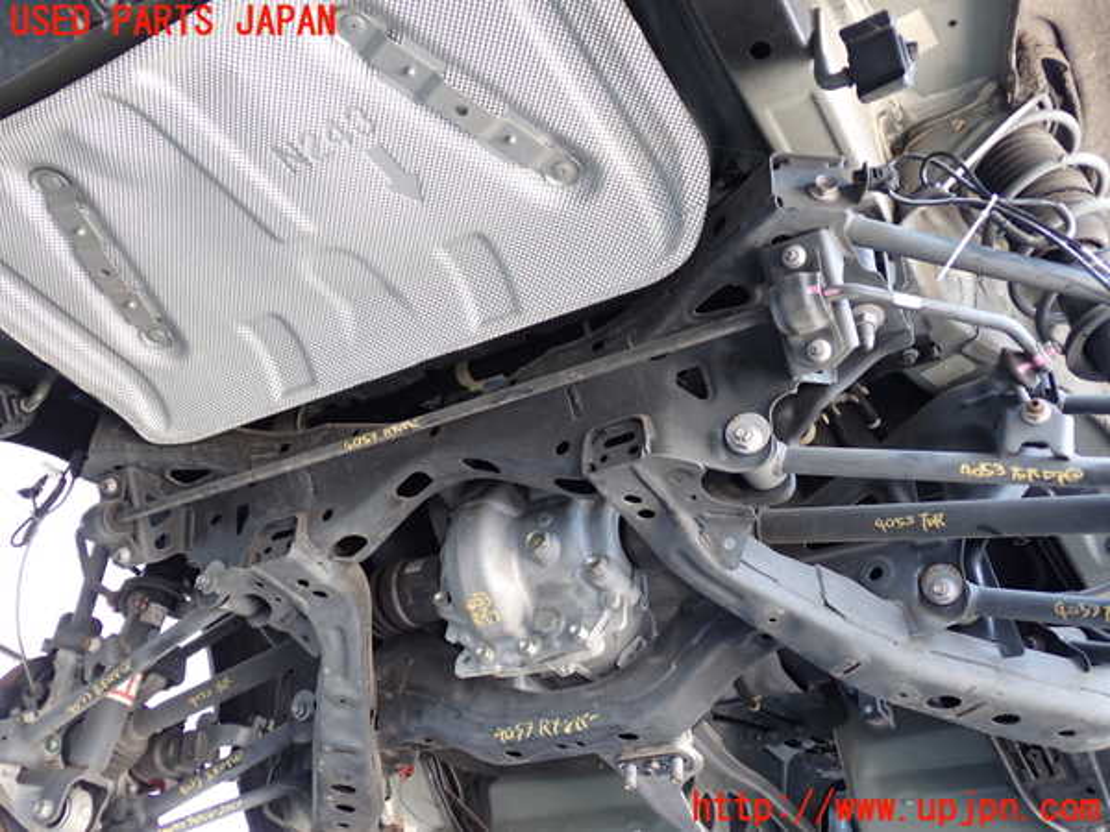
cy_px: 416
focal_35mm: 36
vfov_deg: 39.7
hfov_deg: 51.4
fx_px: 1154
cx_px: 555
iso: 250
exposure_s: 1/40
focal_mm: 6.37
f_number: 2.5
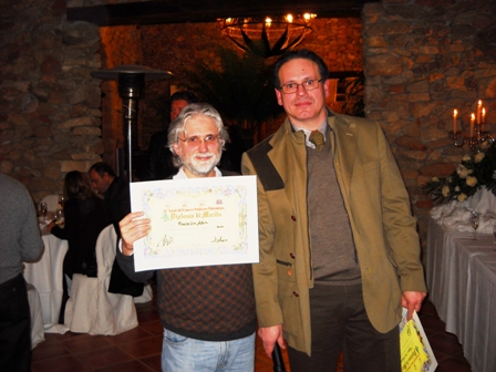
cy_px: 186
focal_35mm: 41
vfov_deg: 35.1
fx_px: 587
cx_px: 248
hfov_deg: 45.8
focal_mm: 6.72
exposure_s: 1/30
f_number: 3.1
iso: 100
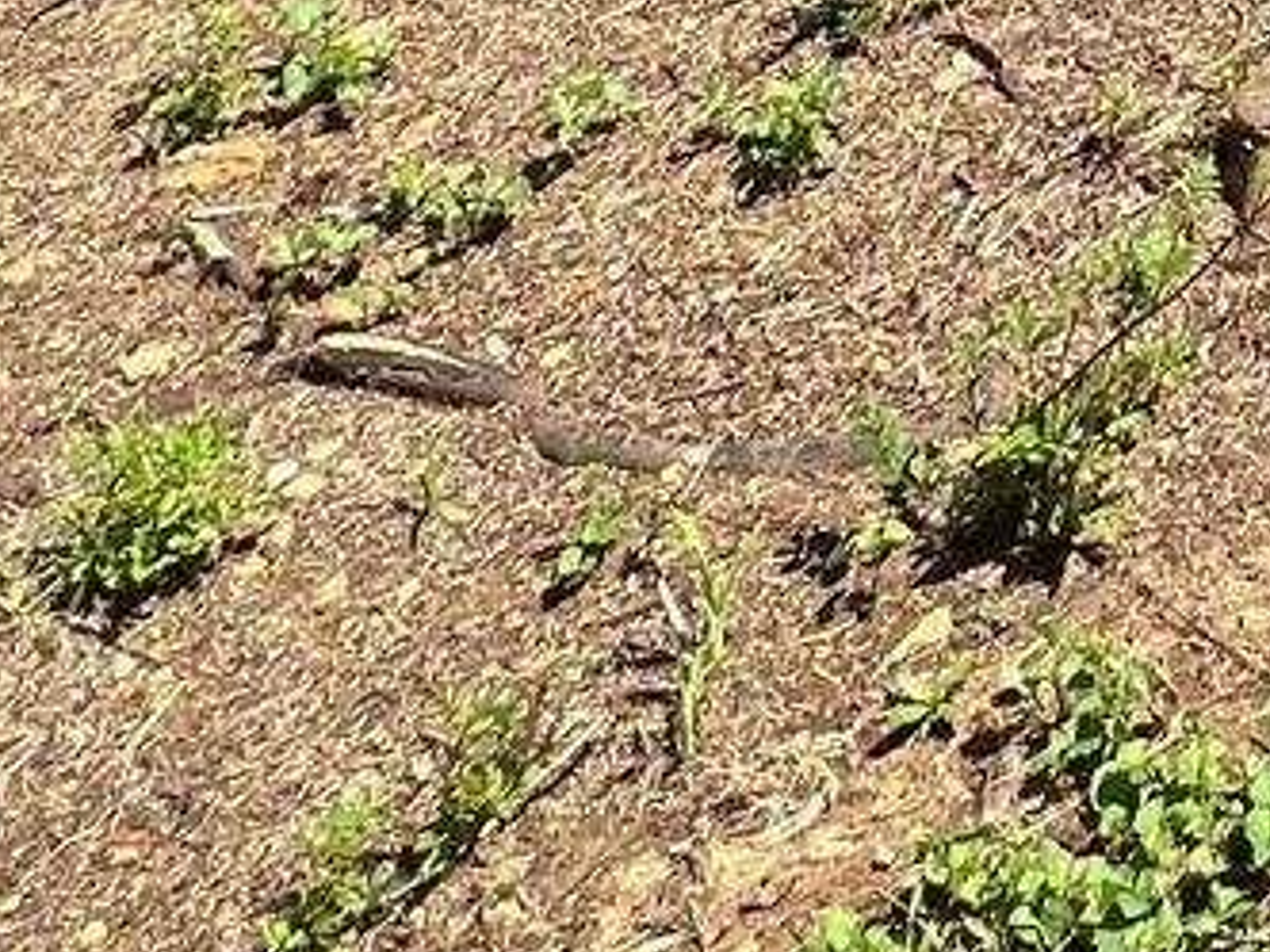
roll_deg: -3.0
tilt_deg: +4.0
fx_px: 2898
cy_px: -1583
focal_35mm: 79
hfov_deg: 19.7
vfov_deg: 12.5
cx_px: 2154
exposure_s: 1/727
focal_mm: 1.57
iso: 32
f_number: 1.8
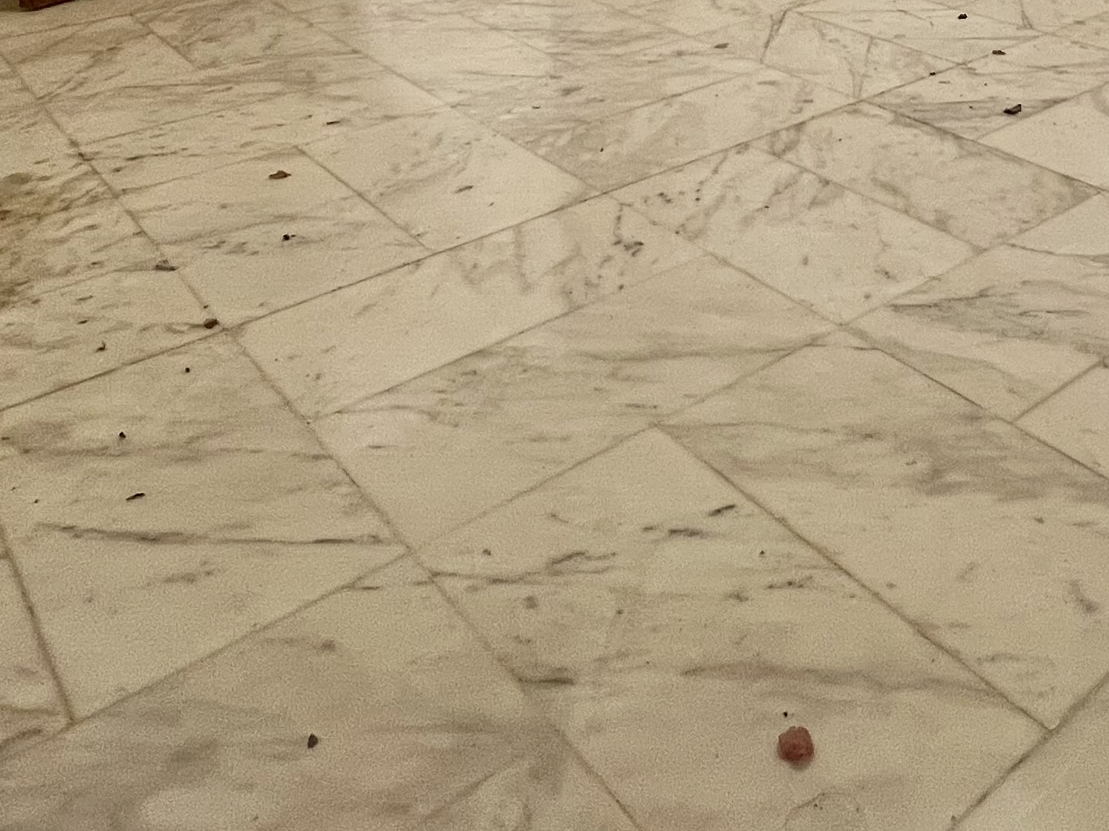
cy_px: -312
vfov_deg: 29.2
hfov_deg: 47.5
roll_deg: +0.3
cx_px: 885
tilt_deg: -2.9
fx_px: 1185
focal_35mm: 37
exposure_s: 1/99
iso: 125
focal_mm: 1.57
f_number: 1.8
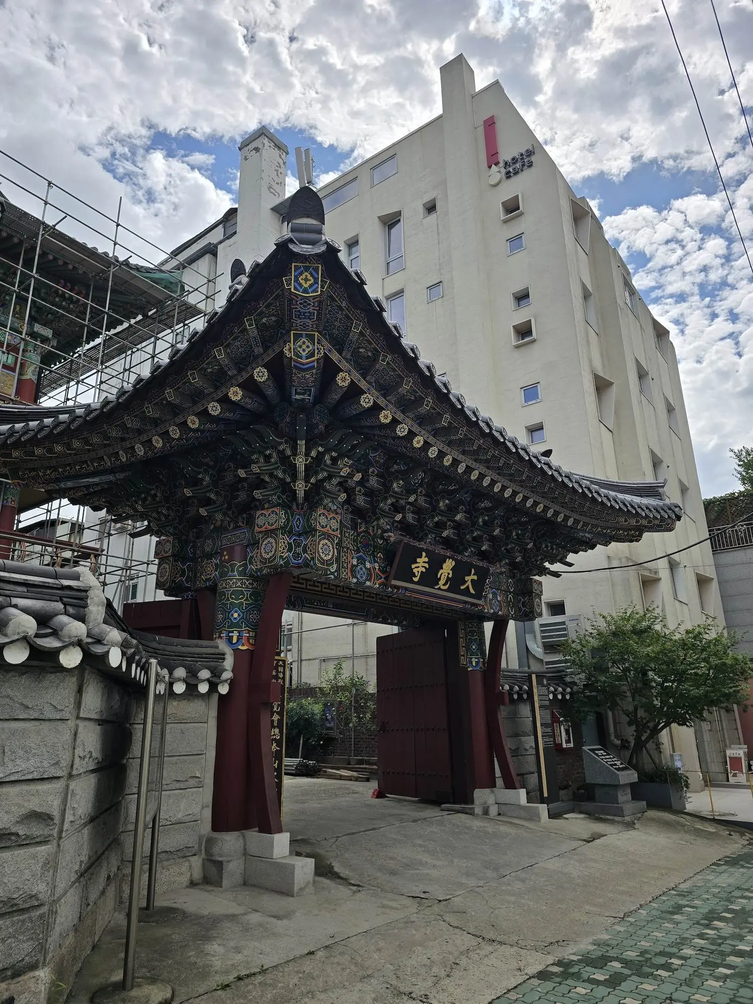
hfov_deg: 58.9
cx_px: 376
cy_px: 502
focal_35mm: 23
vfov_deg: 73.9
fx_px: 667
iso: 12
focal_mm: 6.3
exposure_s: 1/1623
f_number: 1.7
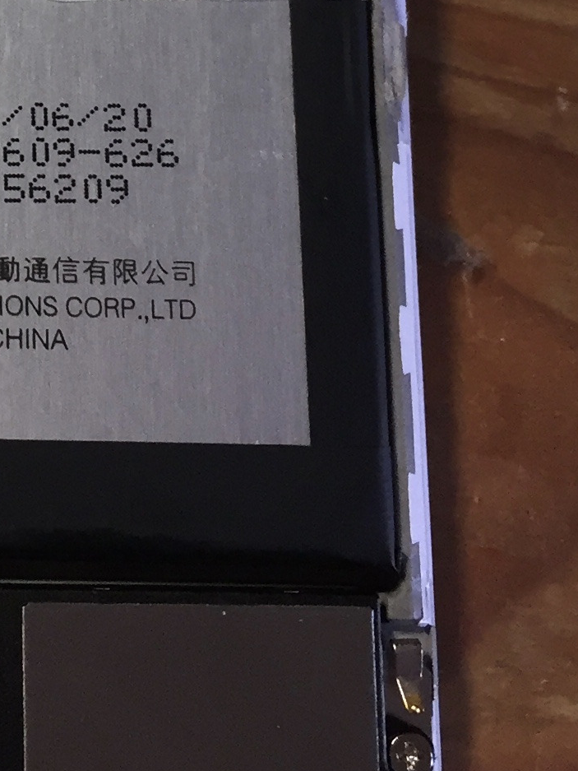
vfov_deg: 18.2
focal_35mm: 101
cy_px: -221
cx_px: -259
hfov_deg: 13.8
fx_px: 2248
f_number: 2.2
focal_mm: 4.15
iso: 40
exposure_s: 1/30
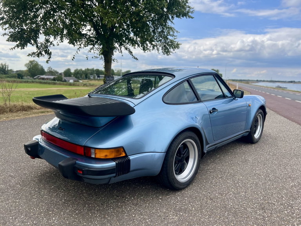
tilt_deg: -8.4
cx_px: 150
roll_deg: -0.4
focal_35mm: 26
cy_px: 113
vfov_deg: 53.1
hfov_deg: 67.3
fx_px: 226
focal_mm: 5.7
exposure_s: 1/2841
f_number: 1.5
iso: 50
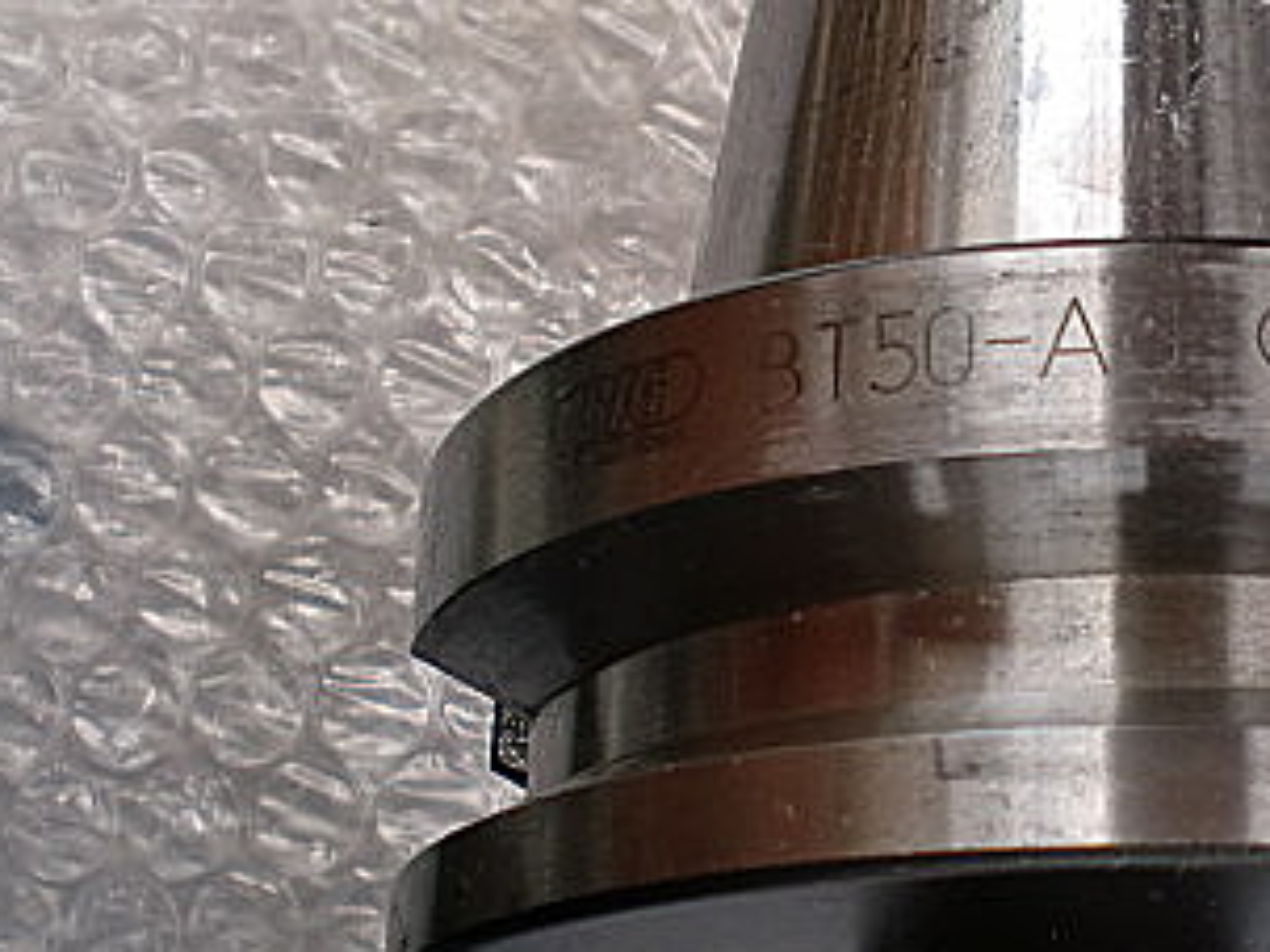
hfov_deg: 25.6
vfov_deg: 19.8
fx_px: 2714
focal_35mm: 74
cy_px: 671
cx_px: 1115
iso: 64
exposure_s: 1/80
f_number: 3.1
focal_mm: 6.3
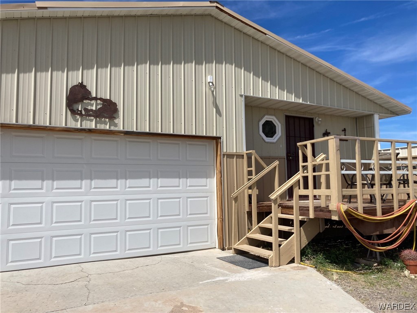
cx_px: 208
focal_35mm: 28
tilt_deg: +5.7
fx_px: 337
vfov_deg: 49.7
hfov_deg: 63.4
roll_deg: +1.2
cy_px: 156
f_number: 1.8
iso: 25
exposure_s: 1/3436
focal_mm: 3.99
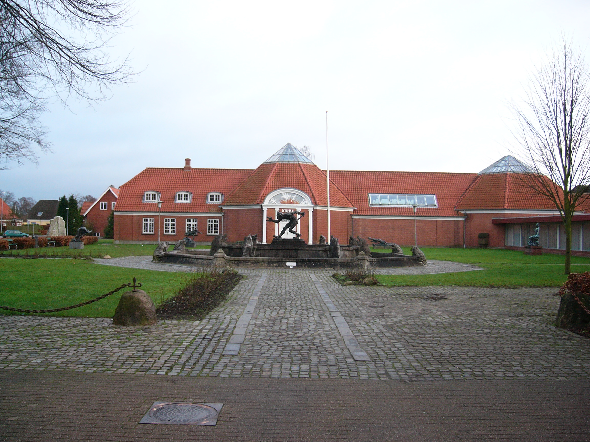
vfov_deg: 40.7
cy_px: 221
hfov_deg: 52.6
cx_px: 295
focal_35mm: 35
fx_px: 597
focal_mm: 5.8
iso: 100
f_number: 2.8
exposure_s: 1/80
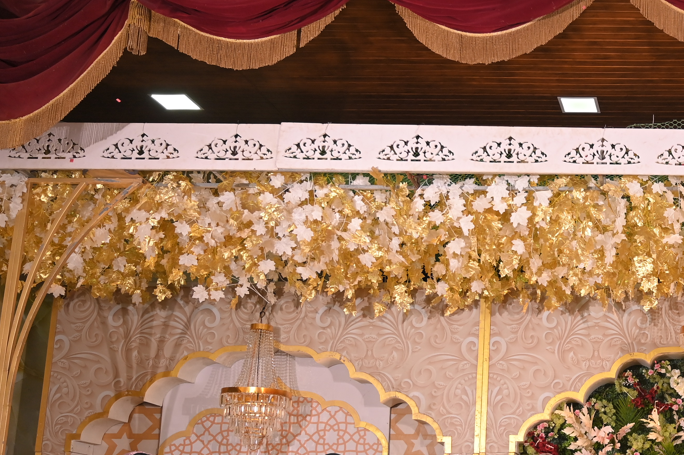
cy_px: 357
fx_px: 1139
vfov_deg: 22.3
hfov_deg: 30.3
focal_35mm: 60
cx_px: 733
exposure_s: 1/200
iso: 640
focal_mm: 26
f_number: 4
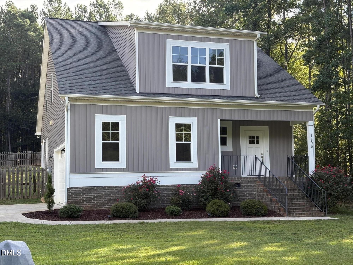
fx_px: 530
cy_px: 132
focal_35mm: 52
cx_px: 176
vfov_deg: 28.0
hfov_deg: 36.8
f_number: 1.6
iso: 50
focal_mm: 5.96
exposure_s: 1/527
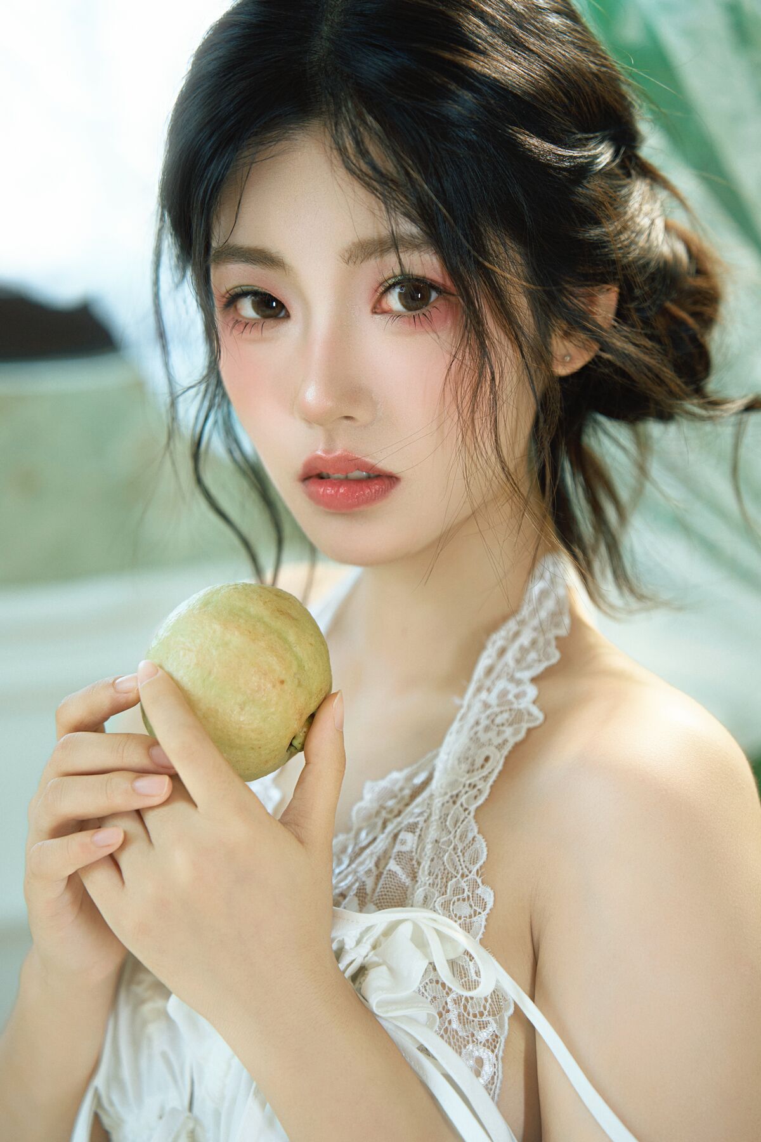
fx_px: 2315
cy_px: 571
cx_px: 380
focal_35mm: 73
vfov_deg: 27.7
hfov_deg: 18.7
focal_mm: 73
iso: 400
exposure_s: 1/250
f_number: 2.8
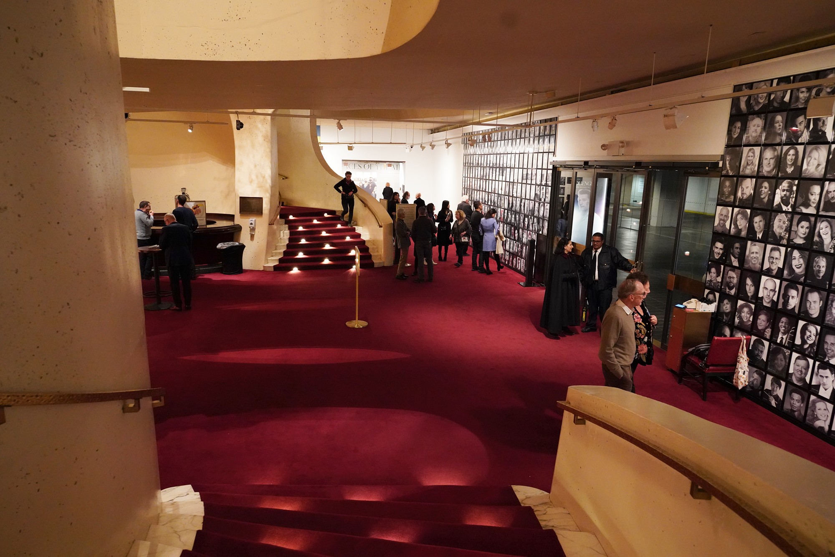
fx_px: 534
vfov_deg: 55.1
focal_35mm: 23
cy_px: 278
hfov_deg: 76.1
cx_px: 418
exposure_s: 1/80
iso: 8000
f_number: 4
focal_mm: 23
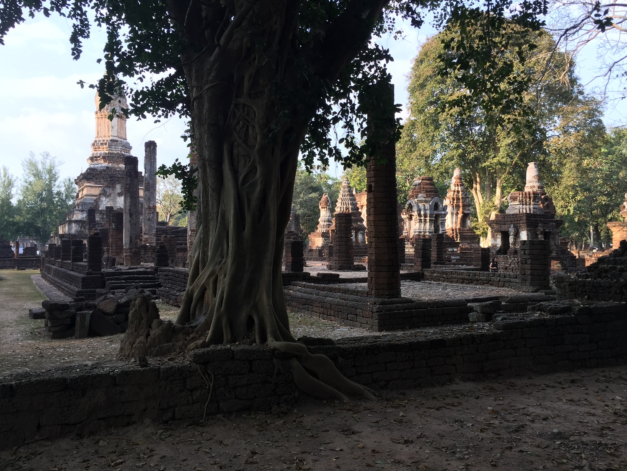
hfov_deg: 58.3
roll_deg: -0.5
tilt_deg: +2.4
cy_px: 221
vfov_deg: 45.4
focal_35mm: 31
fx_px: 562
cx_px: 328
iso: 32
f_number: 2.2
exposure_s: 1/226
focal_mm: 4.15
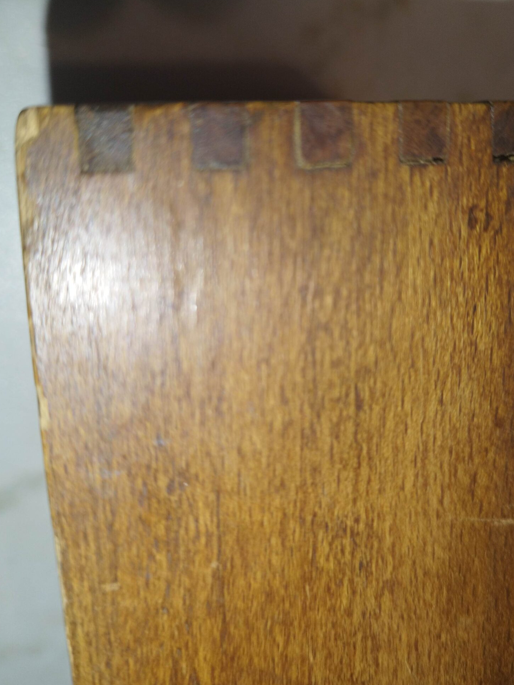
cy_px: 311
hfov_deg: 42.8
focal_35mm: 33
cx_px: 295
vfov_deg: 55.3
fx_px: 653
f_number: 1.89
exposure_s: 1/50
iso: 60
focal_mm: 5.95
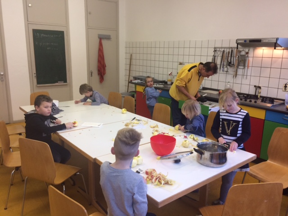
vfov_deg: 48.2
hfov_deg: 61.7
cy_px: 108
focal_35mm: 29
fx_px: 241
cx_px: 144
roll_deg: -1.2
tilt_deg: -12.9
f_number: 2.2
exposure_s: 1/33
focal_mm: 4.15
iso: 50
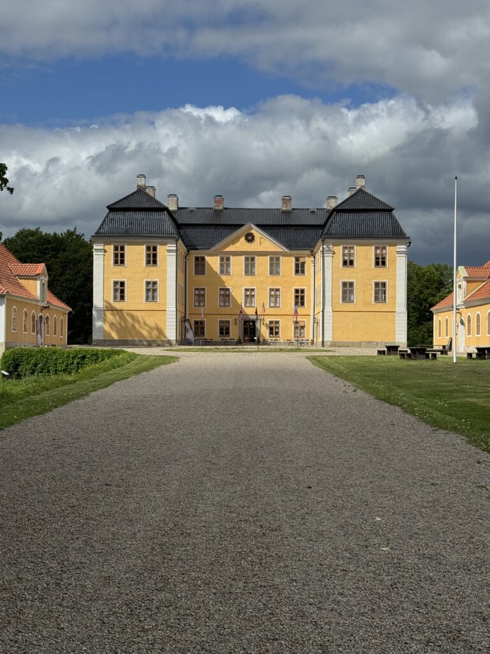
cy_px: 327
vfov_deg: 39.7
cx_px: 245
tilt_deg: +1.4
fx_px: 906
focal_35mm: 48
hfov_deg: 30.3
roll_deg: -0.7
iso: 80
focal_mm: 6.76
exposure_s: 1/9009
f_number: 1.78
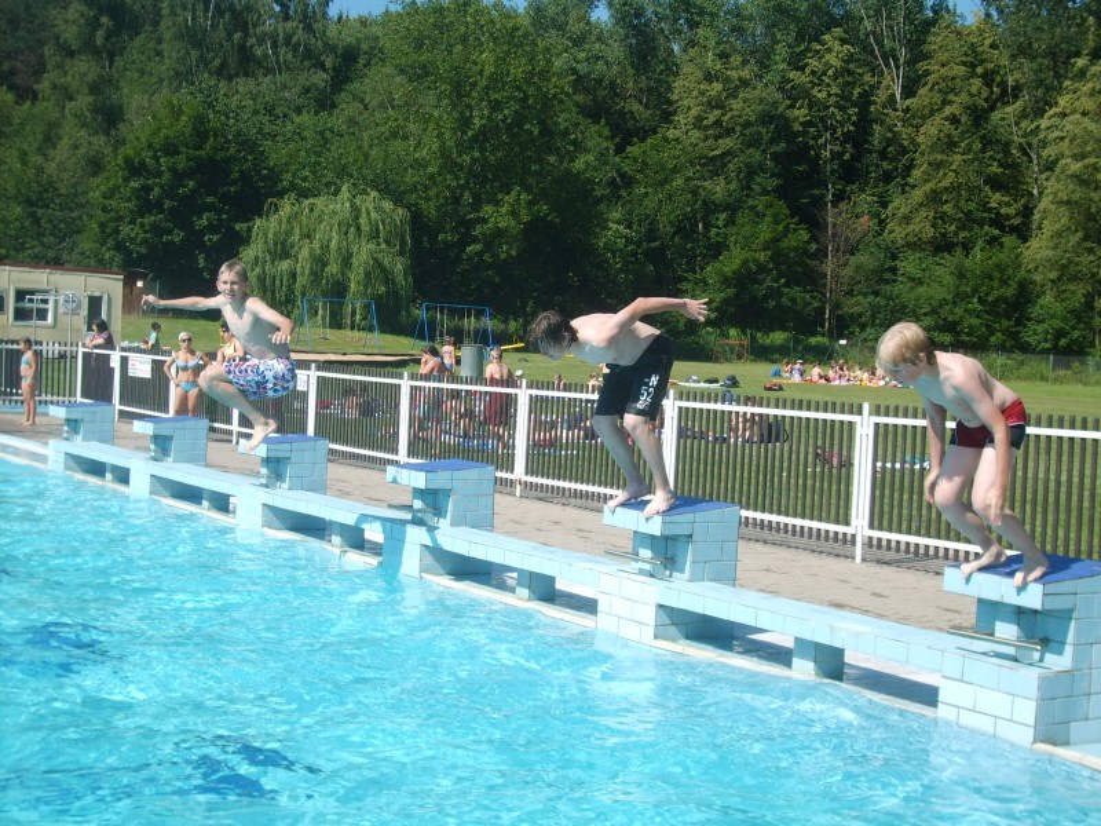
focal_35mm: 52
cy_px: 413
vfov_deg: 28.0
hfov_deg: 36.8
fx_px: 1654
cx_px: 550
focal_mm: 8.7
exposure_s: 1/1000
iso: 50
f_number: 3.3
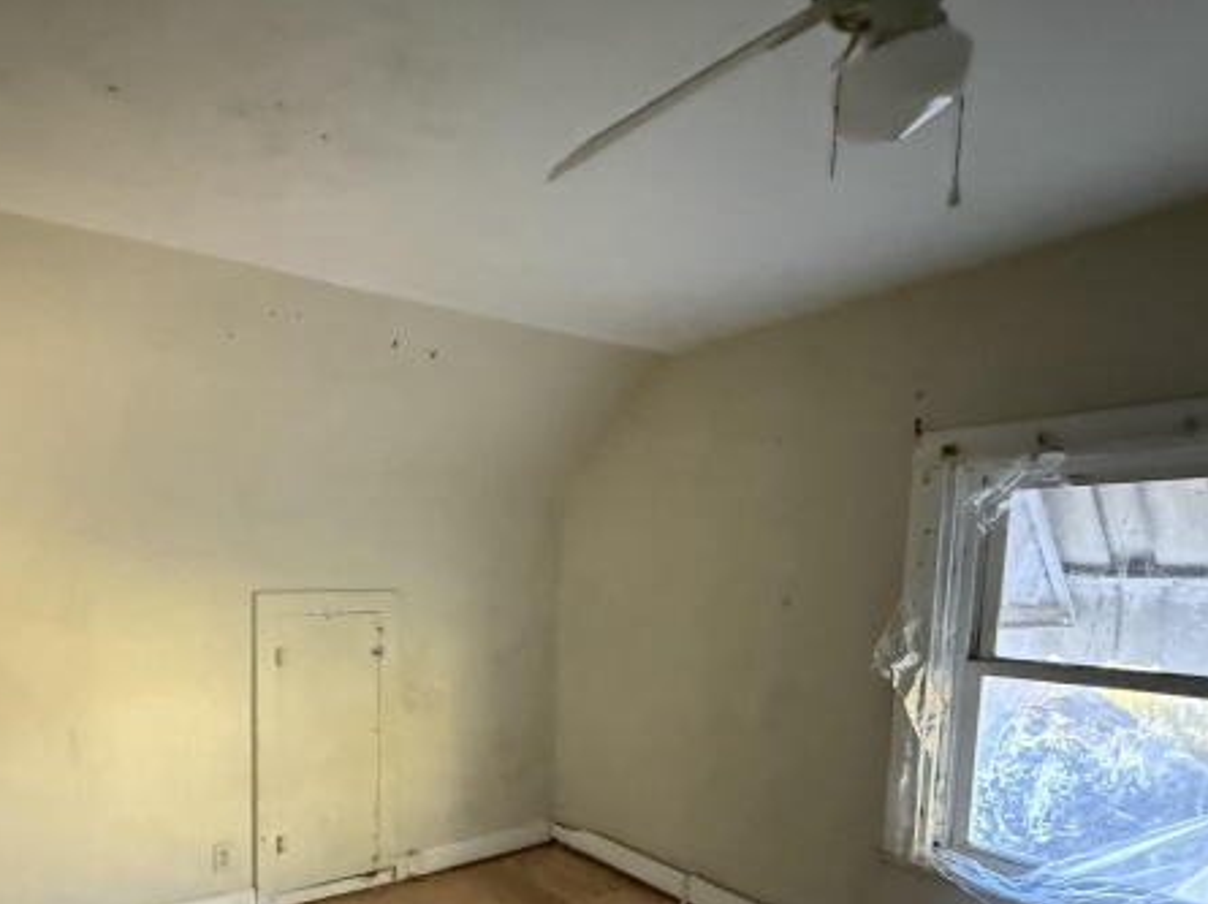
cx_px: 384
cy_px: 633
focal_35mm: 21
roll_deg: -3.7
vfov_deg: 61.2
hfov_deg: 76.1
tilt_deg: -4.3
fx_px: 732
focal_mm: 2.22
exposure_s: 1/54
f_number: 2.2
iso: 1250
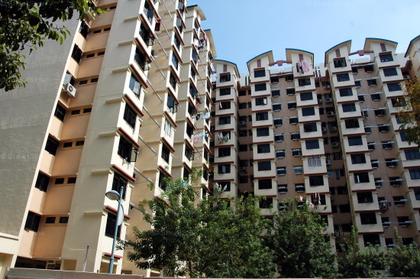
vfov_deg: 47.8
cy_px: 140
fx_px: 315
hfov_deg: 67.5
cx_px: 210
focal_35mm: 27
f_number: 7.1
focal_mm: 18
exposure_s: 1/400
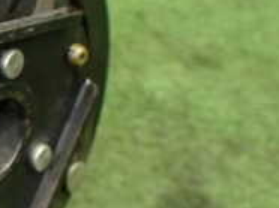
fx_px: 781
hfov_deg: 18.2
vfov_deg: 15.2
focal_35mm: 97
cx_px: -126
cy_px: 117
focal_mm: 5.4
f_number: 2.3
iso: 800
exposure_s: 1/100
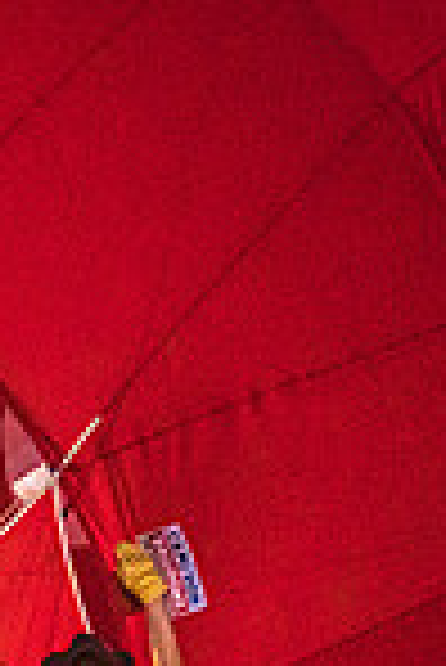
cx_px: -478
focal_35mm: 106
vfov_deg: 18.9
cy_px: 619
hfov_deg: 11.5
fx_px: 1965
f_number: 3.5
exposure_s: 1/125
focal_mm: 18
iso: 3200
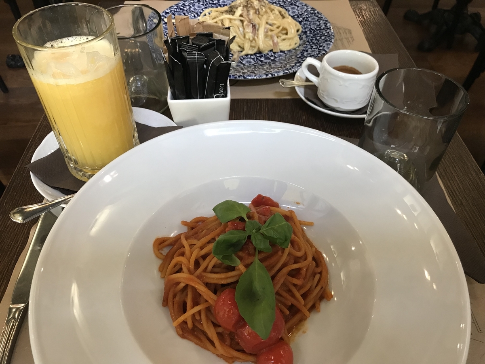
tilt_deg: -47.0
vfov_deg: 49.7
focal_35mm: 28
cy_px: 182
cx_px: 242
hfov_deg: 63.4
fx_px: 392
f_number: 1.8
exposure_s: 1/17
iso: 64
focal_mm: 3.99
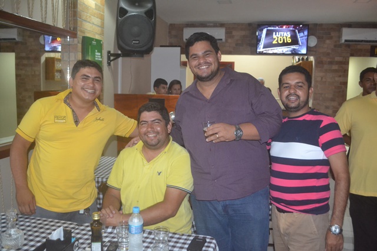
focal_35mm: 33
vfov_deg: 40.0
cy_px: 126
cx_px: 188
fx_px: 346
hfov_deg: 57.2
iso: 3200
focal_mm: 22
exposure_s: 1/60
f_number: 3.8
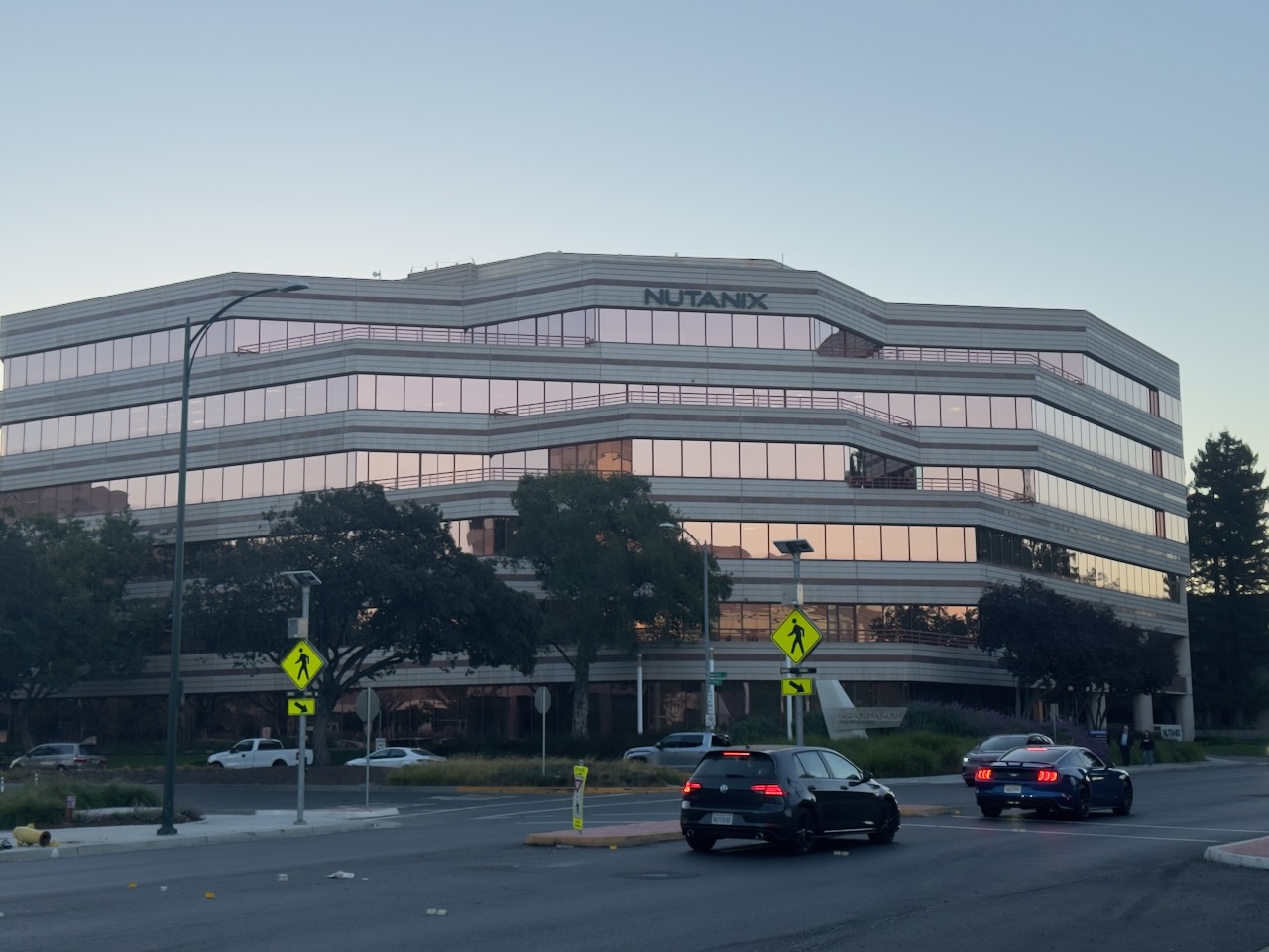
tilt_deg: +7.6
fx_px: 1760
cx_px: 634
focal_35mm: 48
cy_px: 476
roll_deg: +0.3
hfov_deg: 39.7
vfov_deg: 30.3
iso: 64
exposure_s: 1/900
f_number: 1.78
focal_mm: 6.76
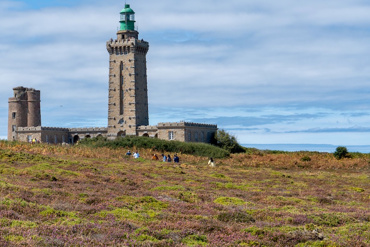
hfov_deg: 22.2
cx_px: 109
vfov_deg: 15.0
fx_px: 935
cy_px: 102
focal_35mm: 91
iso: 100
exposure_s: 1/250
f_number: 9
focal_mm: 42
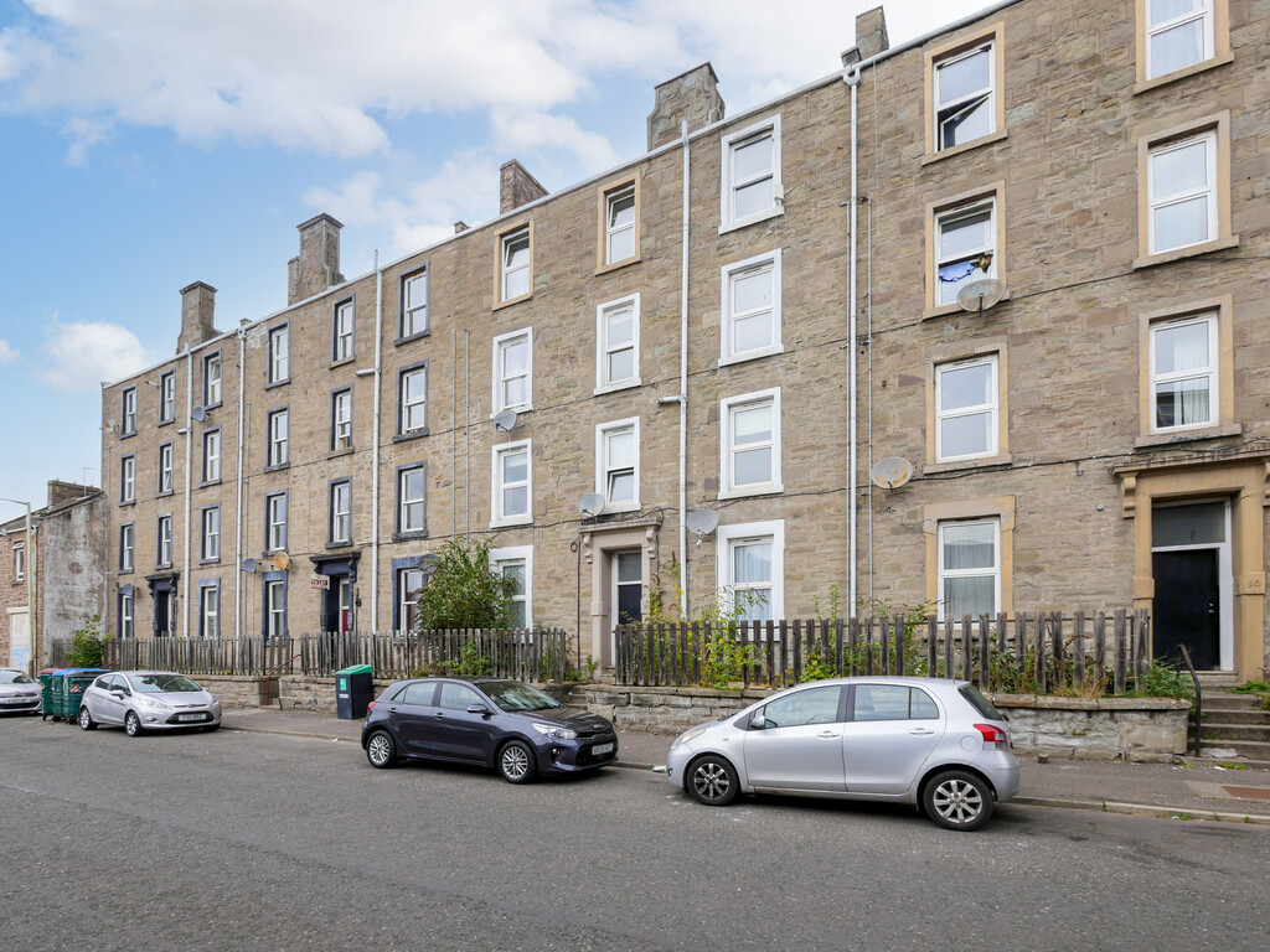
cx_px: 635
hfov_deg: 102.1
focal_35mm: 14
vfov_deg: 85.7
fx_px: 514
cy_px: 476
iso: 200
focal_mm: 7
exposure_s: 1/200
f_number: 5.6
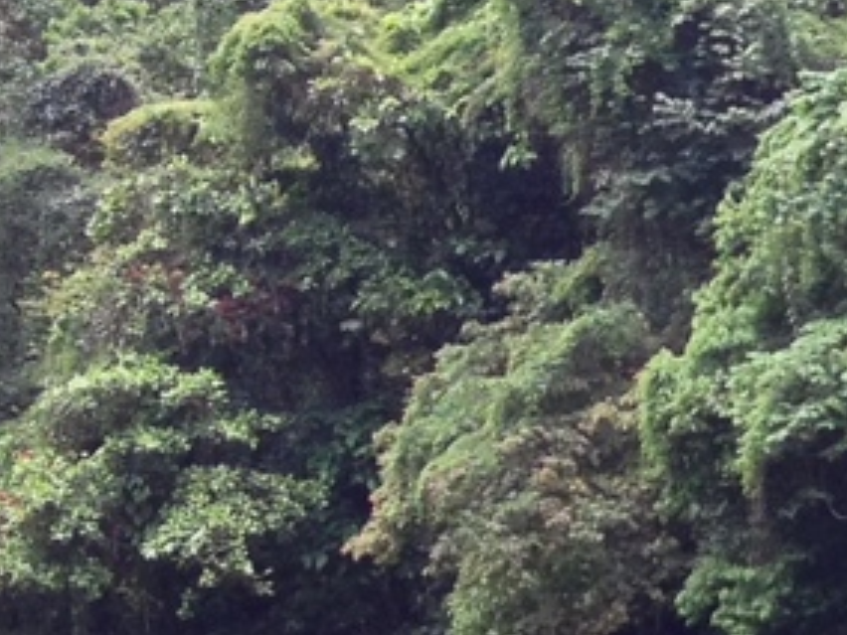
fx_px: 4820
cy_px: 492
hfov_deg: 9.4
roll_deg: -0.3
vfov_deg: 7.5
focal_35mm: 197
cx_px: 1742
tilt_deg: -1.1
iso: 50
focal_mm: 4.28
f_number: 2.4
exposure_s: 1/286
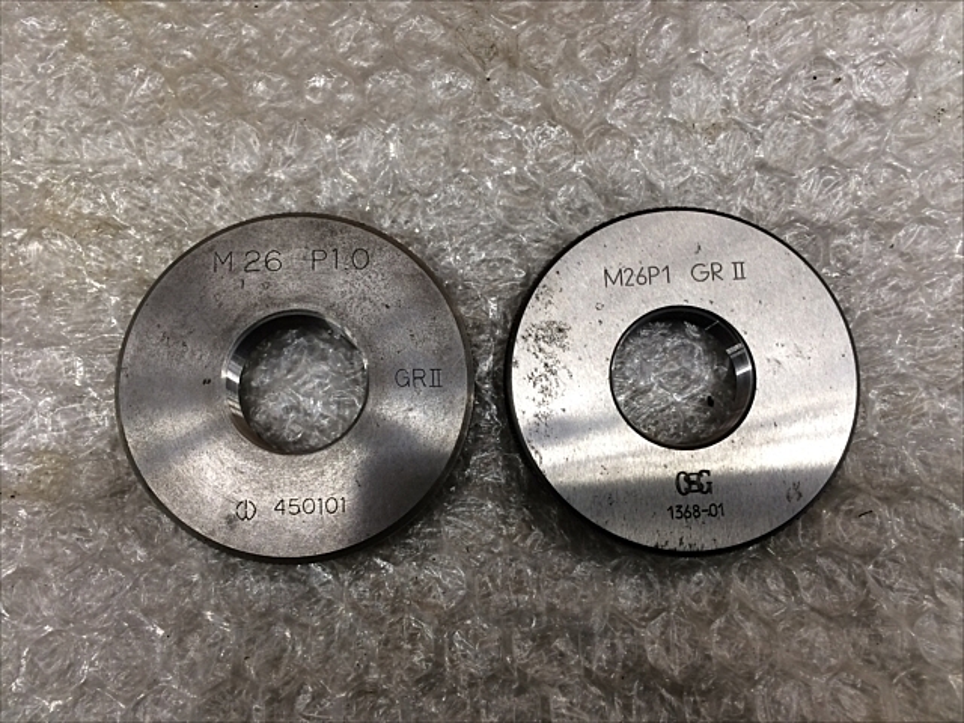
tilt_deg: -81.6
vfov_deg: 48.2
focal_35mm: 29
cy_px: 362
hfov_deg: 61.7
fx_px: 808
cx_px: 482
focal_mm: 4.15
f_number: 2.2
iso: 50
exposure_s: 1/30
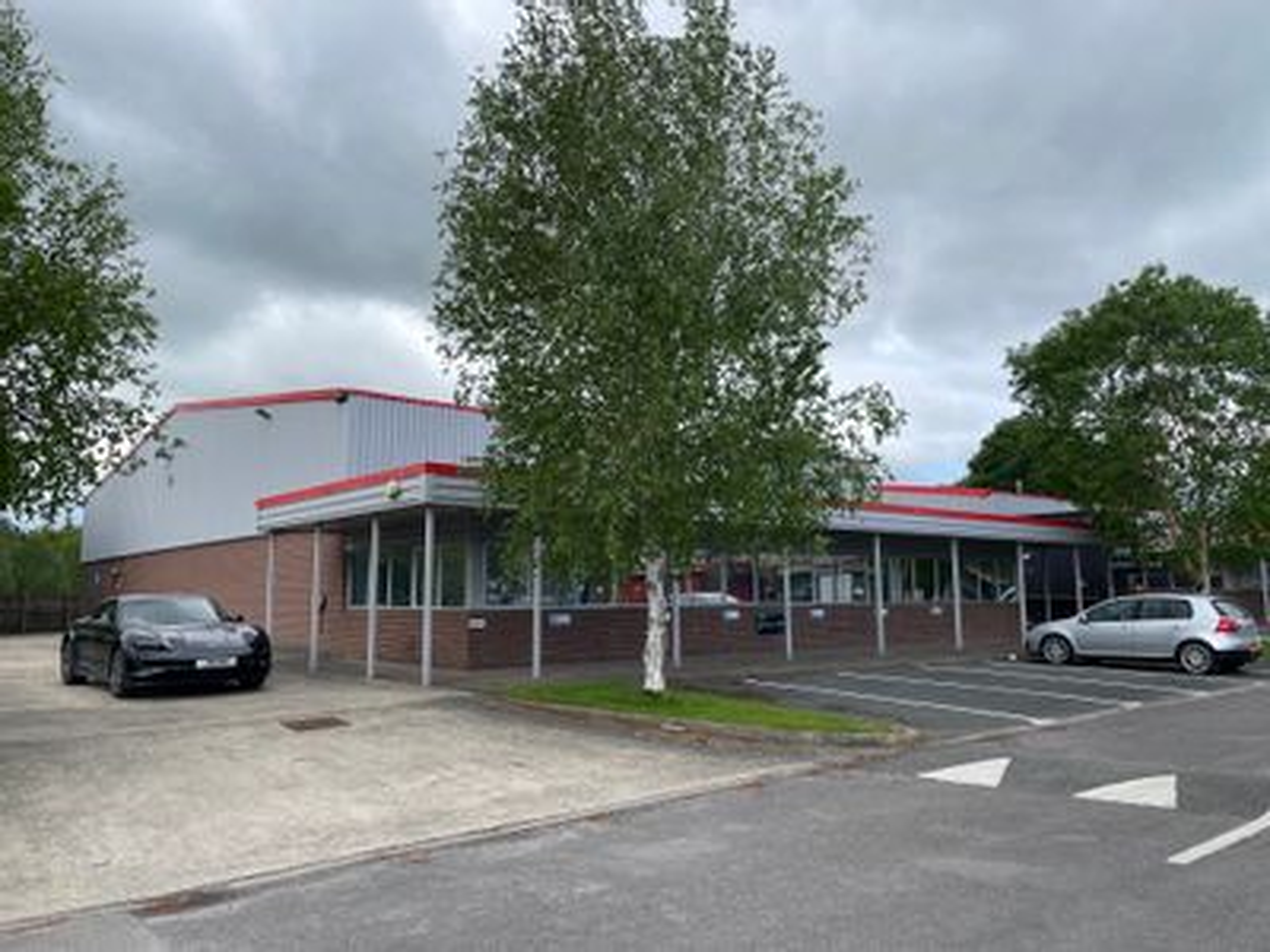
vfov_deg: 53.1
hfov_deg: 67.3
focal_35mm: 26
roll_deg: -0.4
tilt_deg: +7.7
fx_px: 954
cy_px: 476
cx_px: 635
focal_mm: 4.2
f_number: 1.6
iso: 32
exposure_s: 1/2174
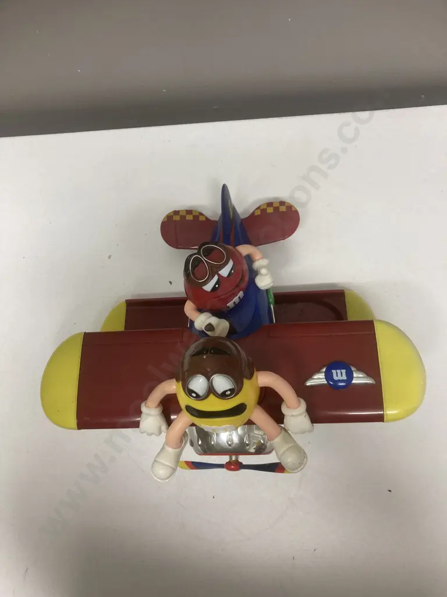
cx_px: 224
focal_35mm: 28
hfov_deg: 49.7
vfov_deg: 63.4
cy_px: 298
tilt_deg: -84.8
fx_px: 482
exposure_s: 1/50
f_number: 1.8
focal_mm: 3.99
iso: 80
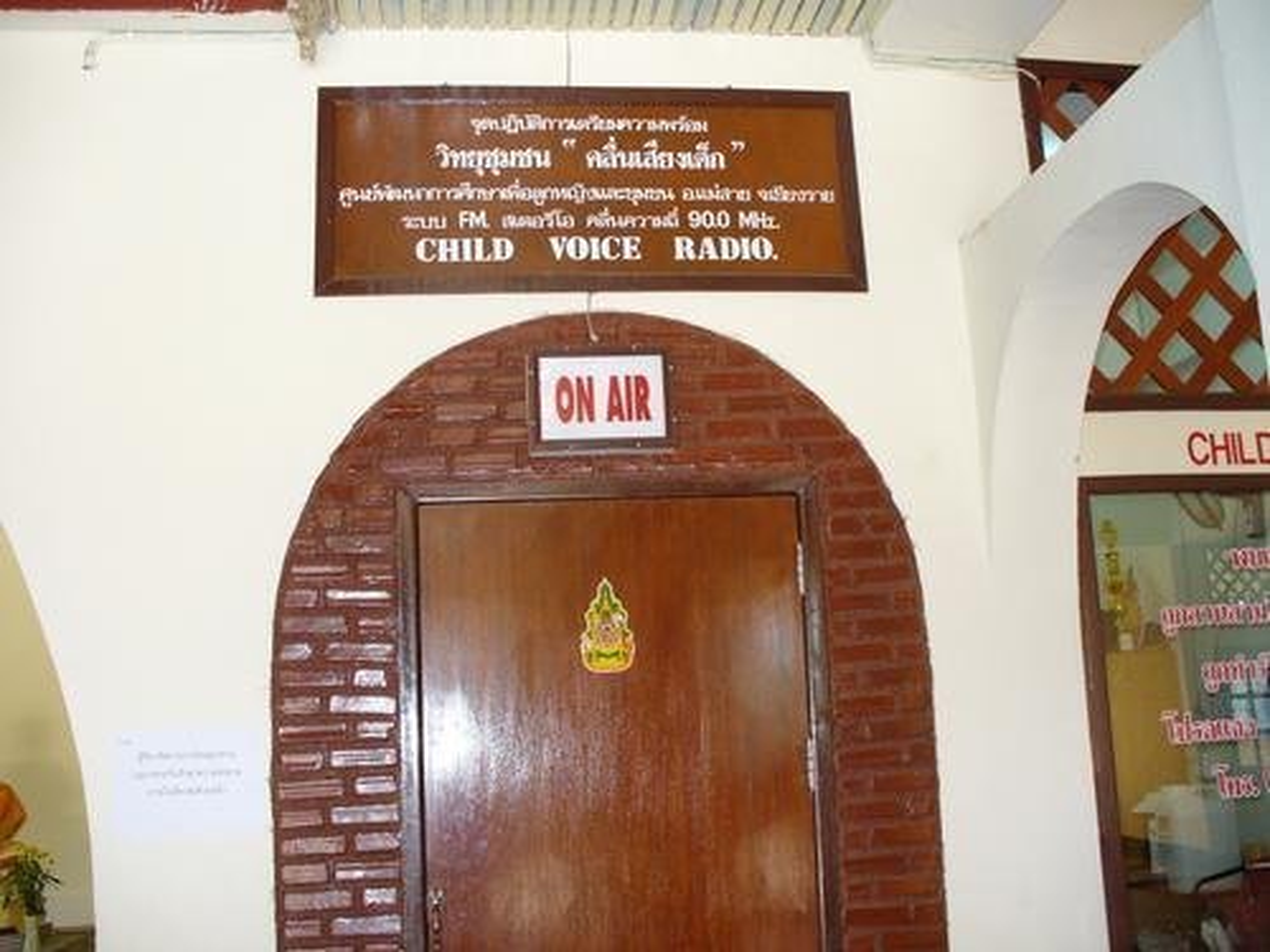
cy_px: 476
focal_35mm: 37
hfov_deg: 50.1
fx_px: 1357
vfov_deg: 38.7
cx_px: 635
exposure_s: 1/60
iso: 150
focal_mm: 6.1
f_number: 2.8
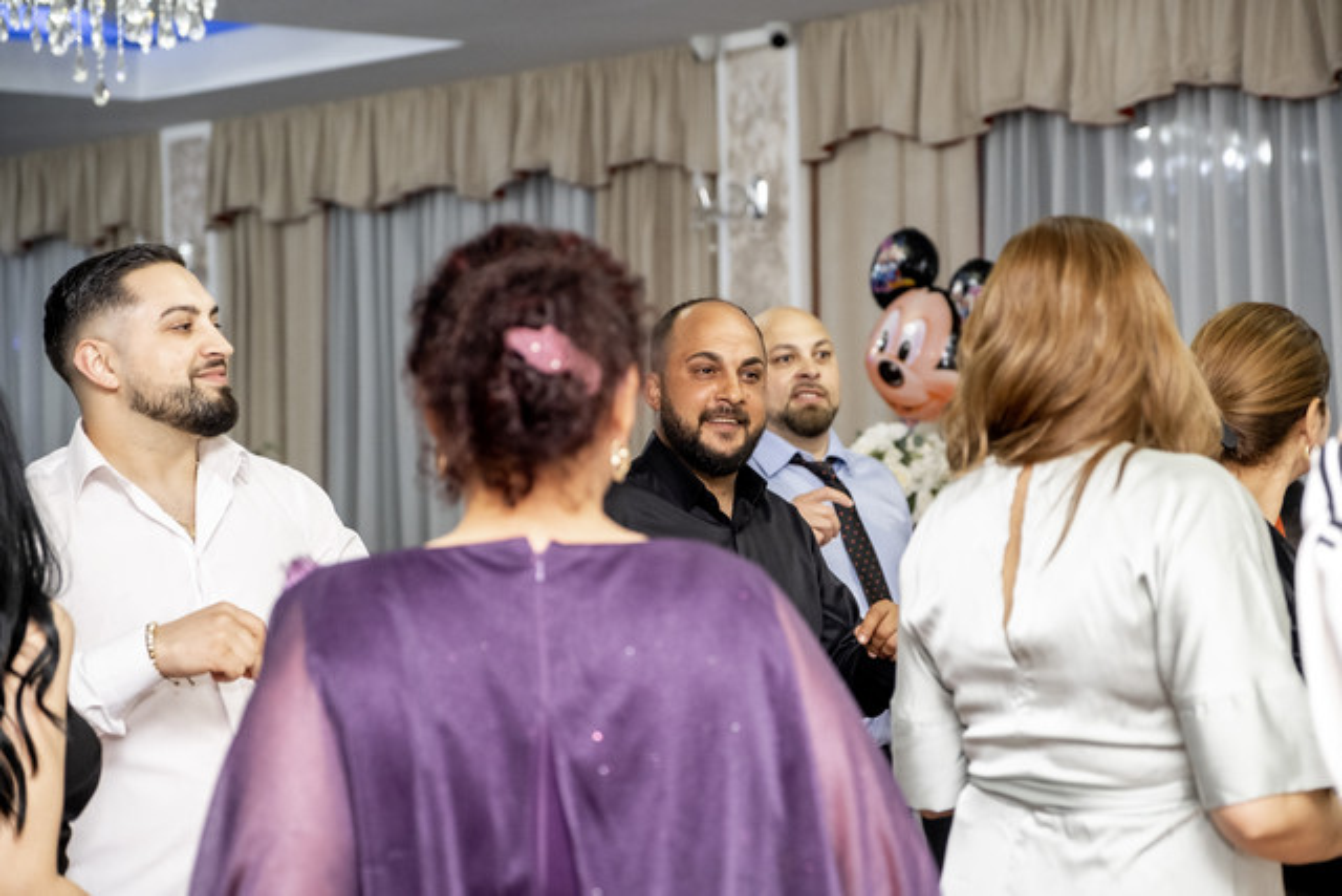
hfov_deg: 24.5
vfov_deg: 16.5
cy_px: 448
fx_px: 3095
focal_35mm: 83
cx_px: 671
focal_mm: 55
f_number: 2.8
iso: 1250
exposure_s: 1/160
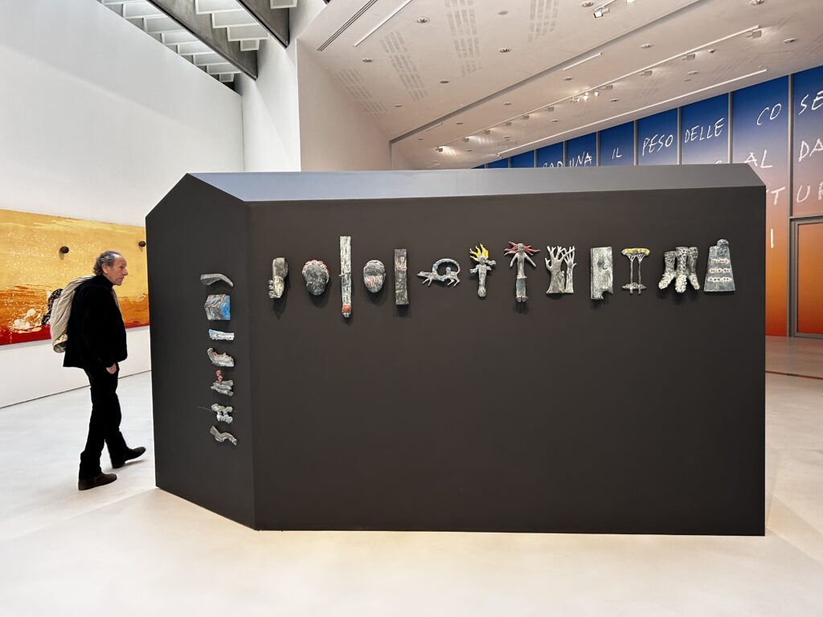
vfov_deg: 53.1
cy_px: 308
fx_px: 618
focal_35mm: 26
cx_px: 412
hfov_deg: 67.3
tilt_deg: -2.9
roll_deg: +1.9
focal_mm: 5.7
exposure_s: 1/56
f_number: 1.5
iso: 125
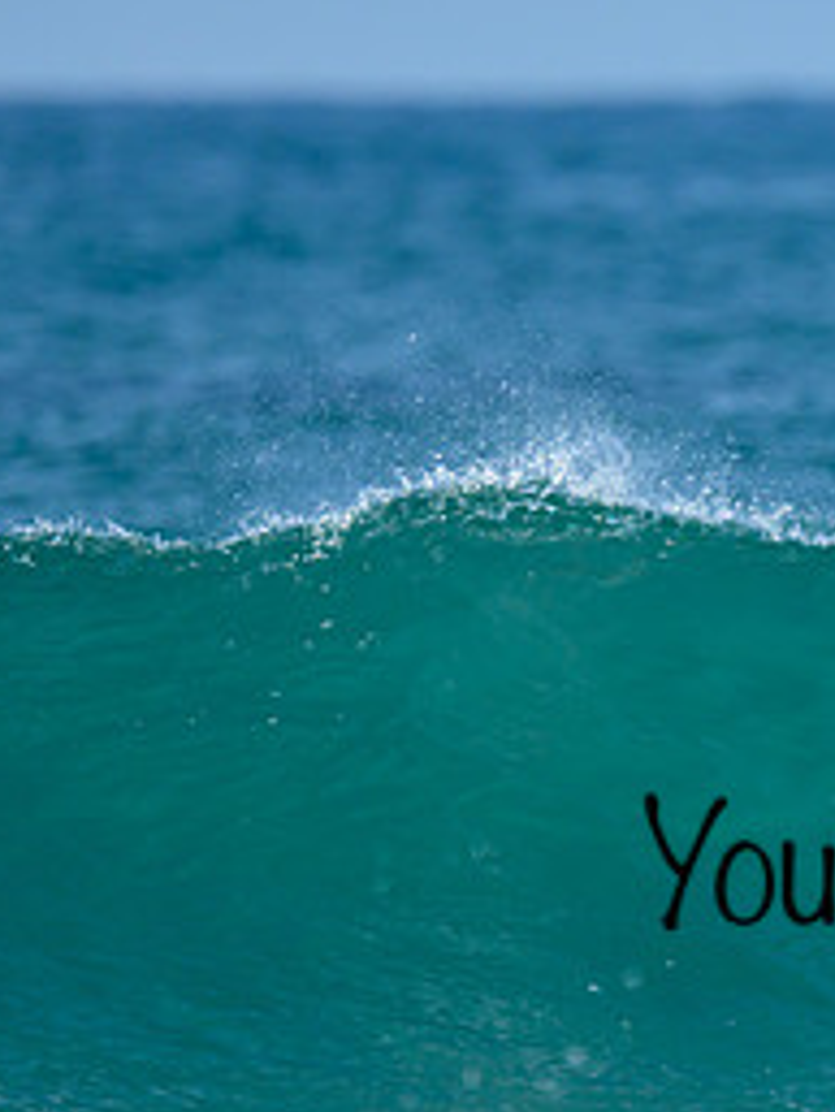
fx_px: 76804
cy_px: 653
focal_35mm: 2390
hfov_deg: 0.6
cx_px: 1123
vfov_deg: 0.8
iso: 280
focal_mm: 800
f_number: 6.3
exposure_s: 1/2000
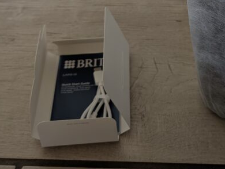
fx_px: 410
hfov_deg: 29.8
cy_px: -20
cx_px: 188
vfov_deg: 22.0
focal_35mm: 63
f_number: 1.68
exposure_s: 1/78.4
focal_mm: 6.9
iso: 450
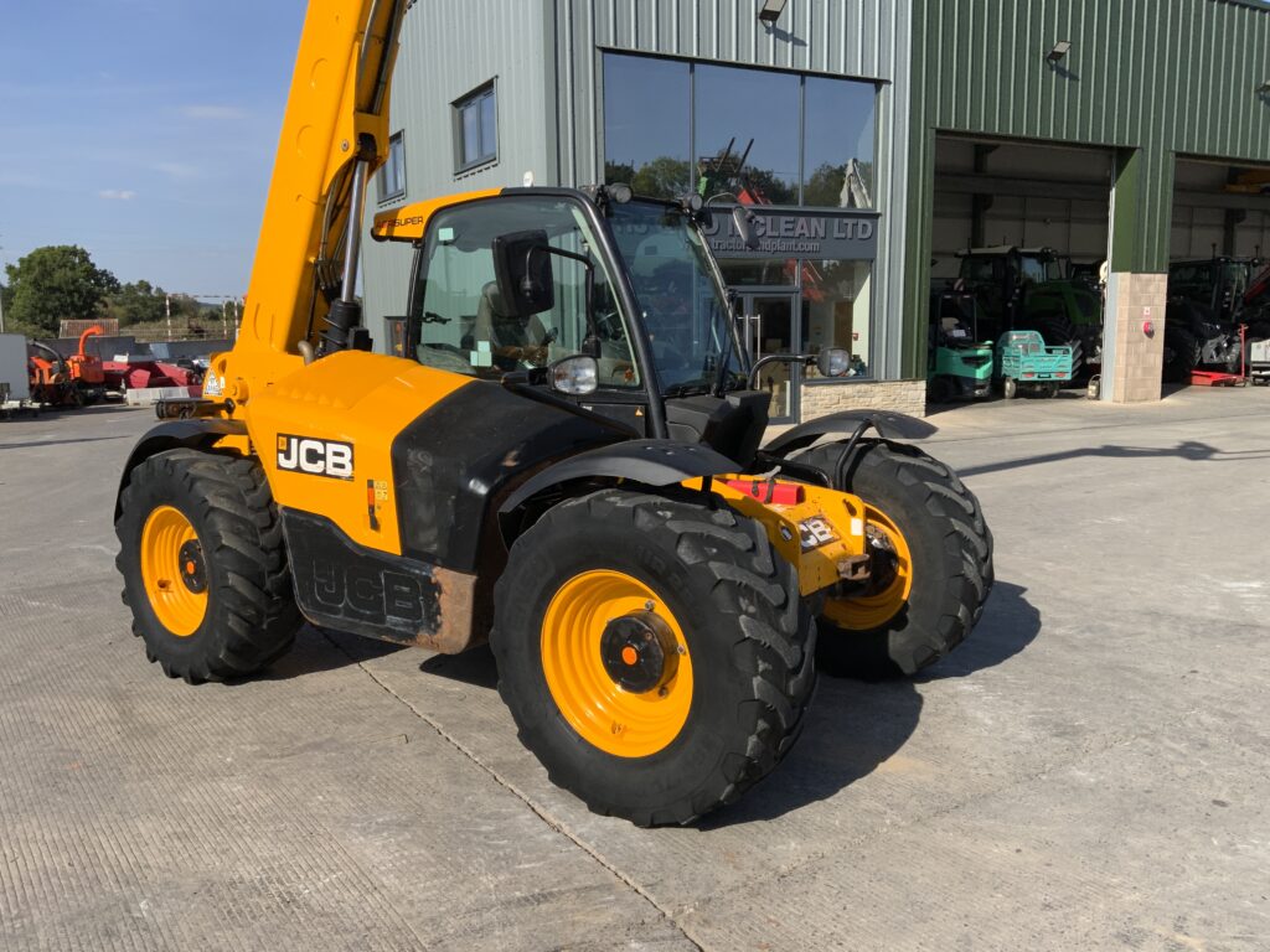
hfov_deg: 61.7
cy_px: 476
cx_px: 635
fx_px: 1064
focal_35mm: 29
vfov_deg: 48.2
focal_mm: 3
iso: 16
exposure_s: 1/1675
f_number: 1.8
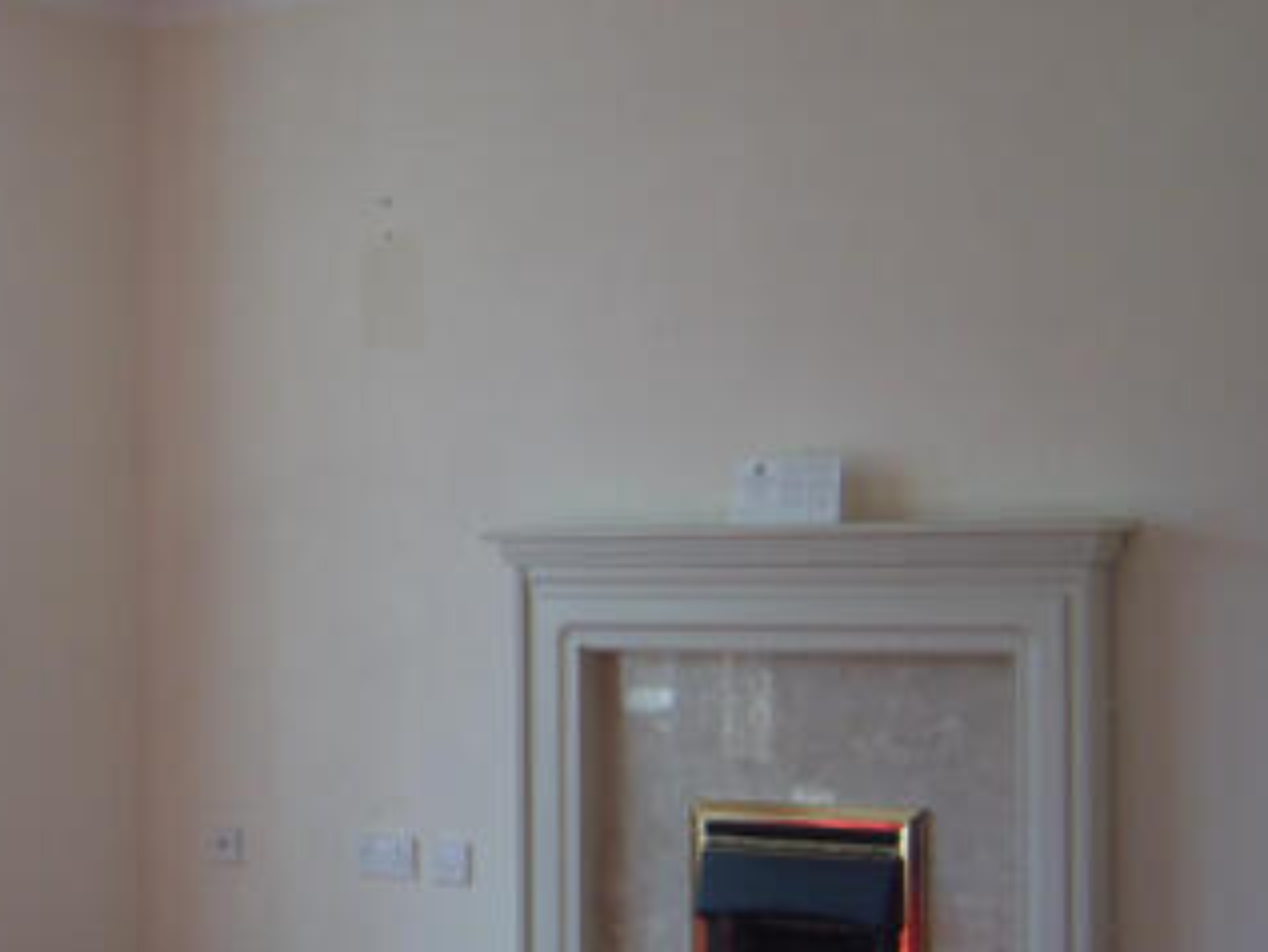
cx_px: 118
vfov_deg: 25.7
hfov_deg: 32.1
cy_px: 486
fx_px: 2089
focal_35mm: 57
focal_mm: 8.13
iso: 100
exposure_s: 1/78
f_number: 2.7
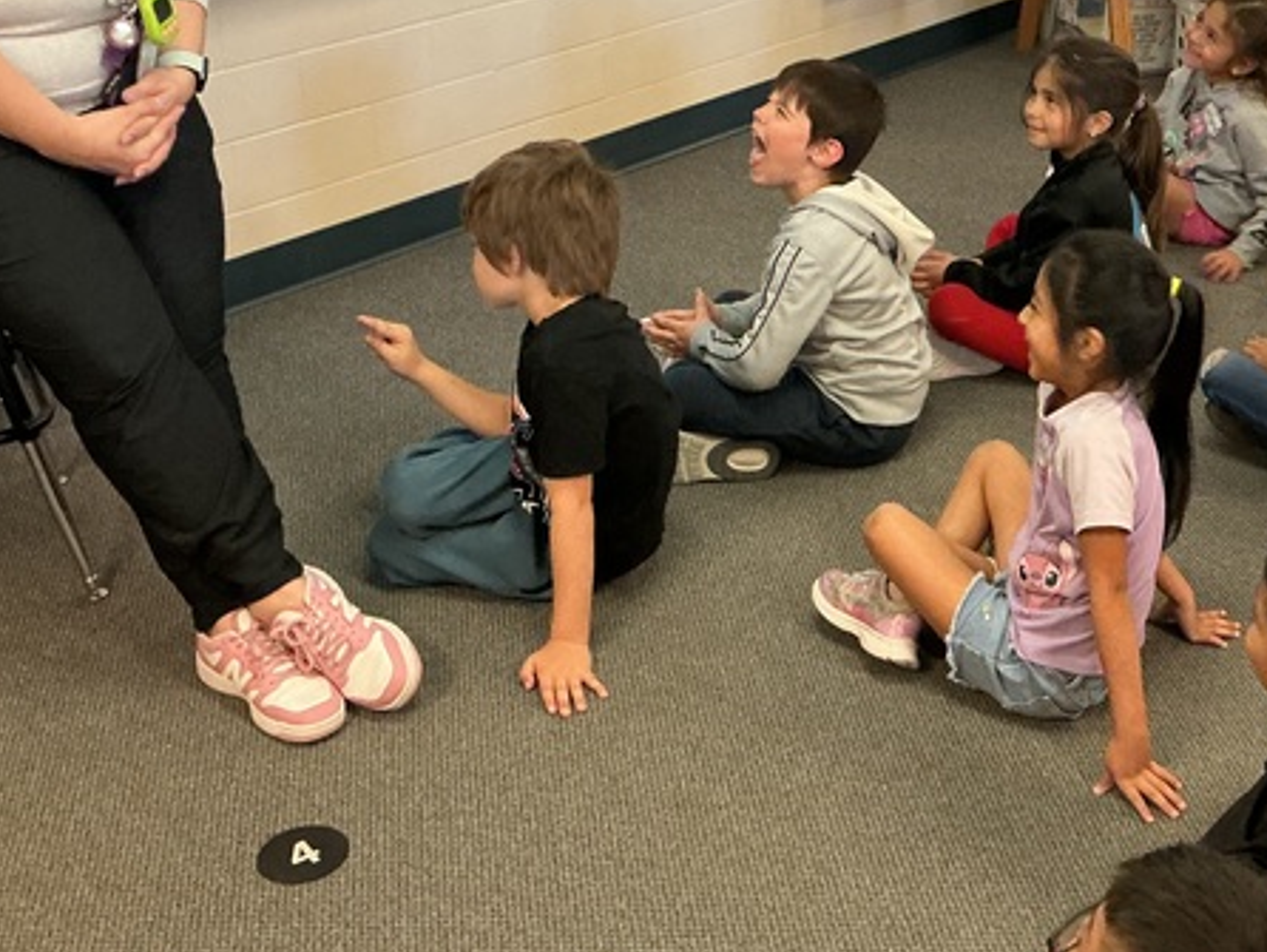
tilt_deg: -19.8
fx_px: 1904
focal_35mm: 52
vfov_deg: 27.4
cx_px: 935
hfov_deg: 36.0
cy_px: 156
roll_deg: -1.0
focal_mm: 3
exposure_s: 1/50
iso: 250
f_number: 1.8
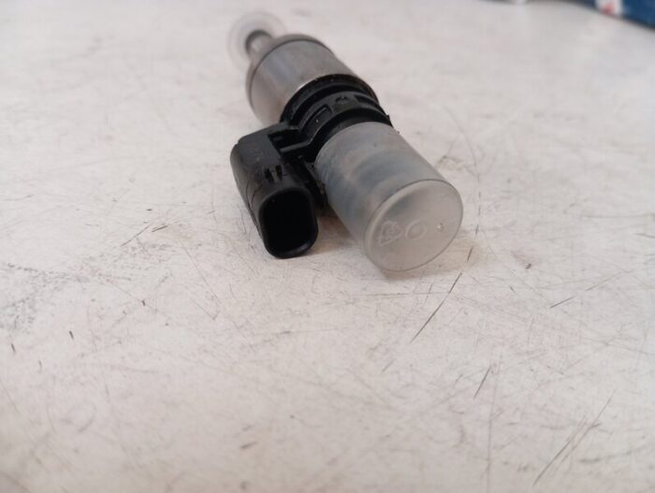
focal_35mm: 28
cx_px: 328
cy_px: 246
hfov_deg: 63.4
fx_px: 531
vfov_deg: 49.9
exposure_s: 1/33.3
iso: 443
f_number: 1.8
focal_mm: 4.22
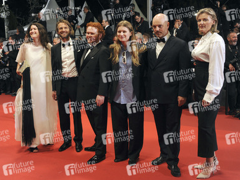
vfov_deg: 36.8
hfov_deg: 47.8
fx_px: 270
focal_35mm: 39
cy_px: 91
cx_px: 126
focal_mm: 35
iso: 1250
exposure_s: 1/250
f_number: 3.8
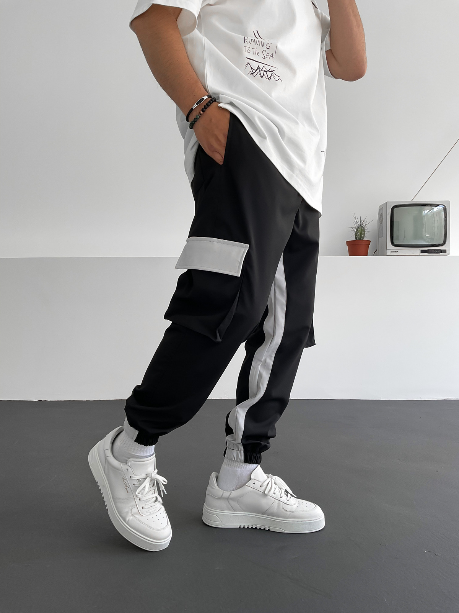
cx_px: 230
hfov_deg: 48.2
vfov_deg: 61.7
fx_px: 513
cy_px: 306
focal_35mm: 29
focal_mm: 3
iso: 32
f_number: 1.8
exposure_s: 1/120
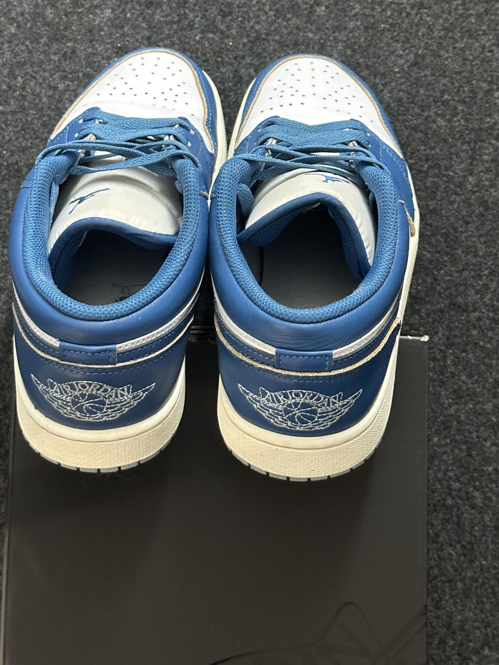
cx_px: 228
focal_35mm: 69
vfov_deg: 27.9
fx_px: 1326
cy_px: 188
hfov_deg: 21.3
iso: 500
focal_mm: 6.86
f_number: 1.78
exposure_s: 1/34
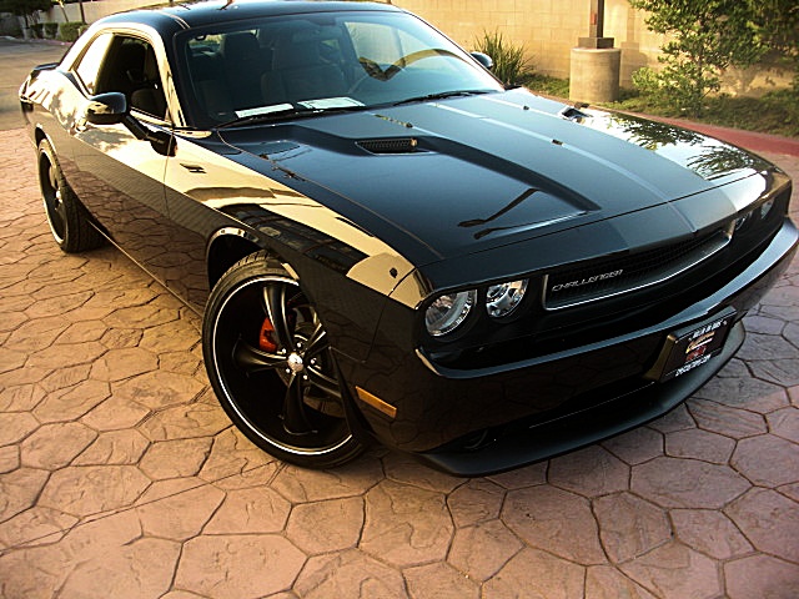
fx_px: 831
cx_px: 400
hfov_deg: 51.4
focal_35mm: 36
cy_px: 300
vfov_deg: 39.7
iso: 50
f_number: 2.8
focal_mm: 6.3
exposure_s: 1/80
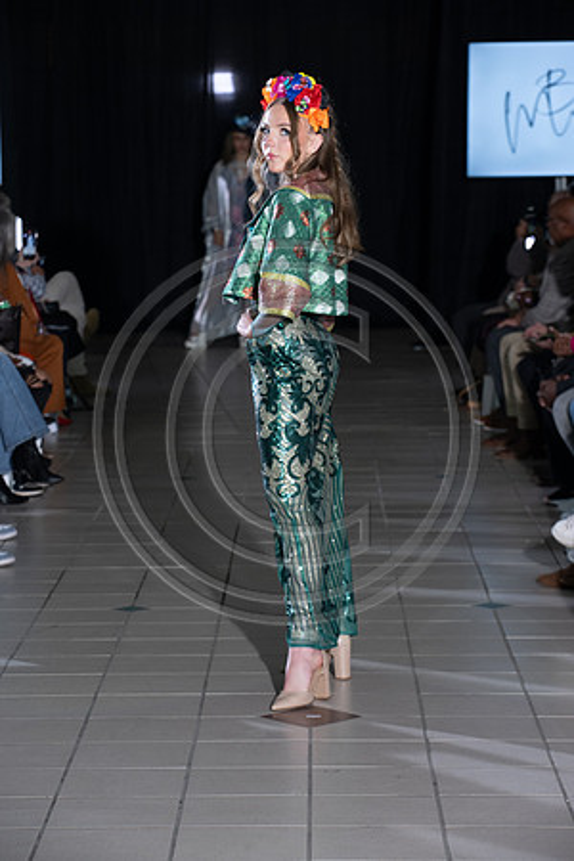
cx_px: 287
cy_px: 430
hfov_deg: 11.8
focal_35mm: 116
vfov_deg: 17.6
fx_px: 2774
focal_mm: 116
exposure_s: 1/160
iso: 1000
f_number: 6.3
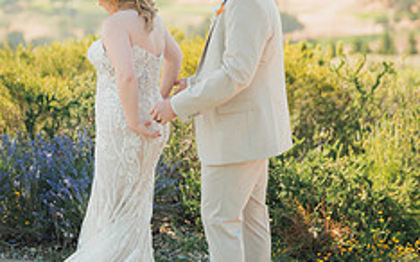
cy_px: 70
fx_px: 1121
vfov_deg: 13.3
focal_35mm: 98
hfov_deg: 21.2
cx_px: 176
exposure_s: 1/1250
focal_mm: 50
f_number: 1.4
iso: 50
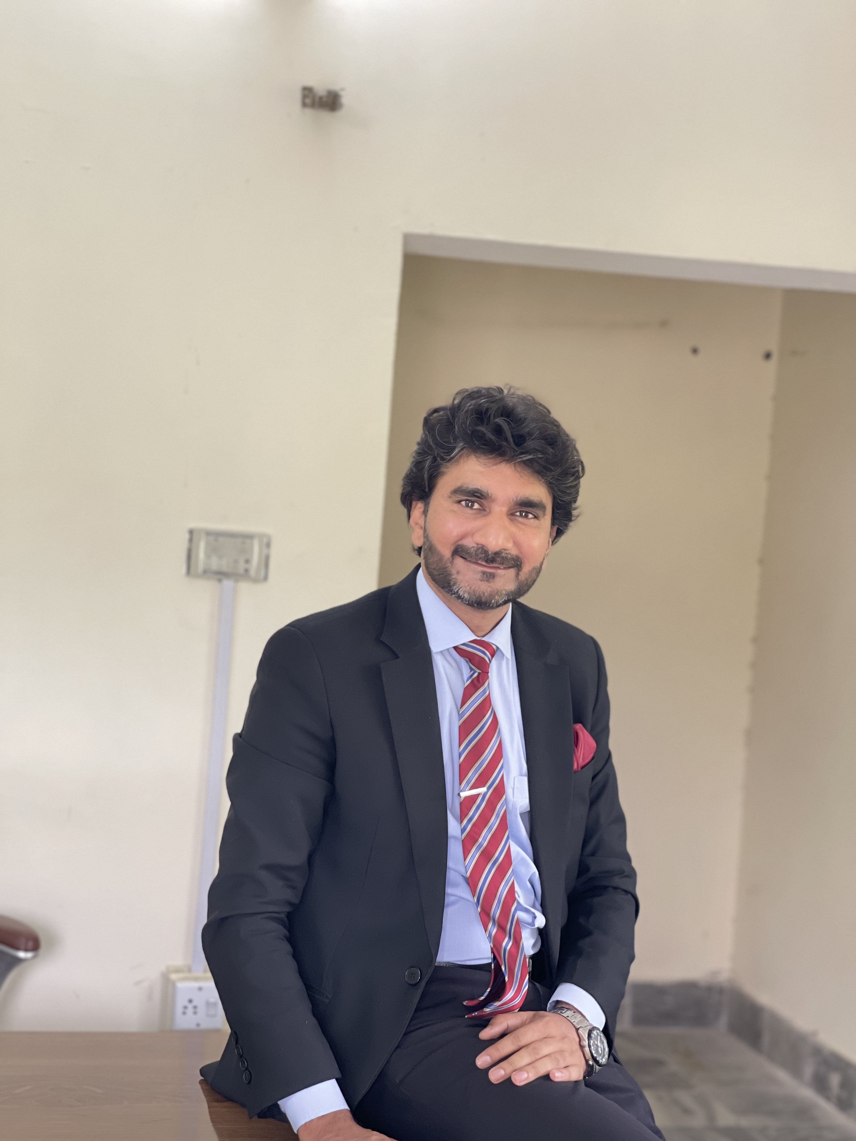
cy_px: 570
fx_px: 2110
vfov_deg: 30.3
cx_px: 428
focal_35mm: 64
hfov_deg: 22.9
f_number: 2.2
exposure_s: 1/33
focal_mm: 7.5
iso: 160
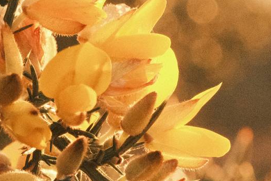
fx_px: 2034
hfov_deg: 7.6
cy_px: 102
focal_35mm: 270
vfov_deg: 5.1
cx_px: 123
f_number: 9
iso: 10000
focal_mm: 58.6
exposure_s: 1/1000
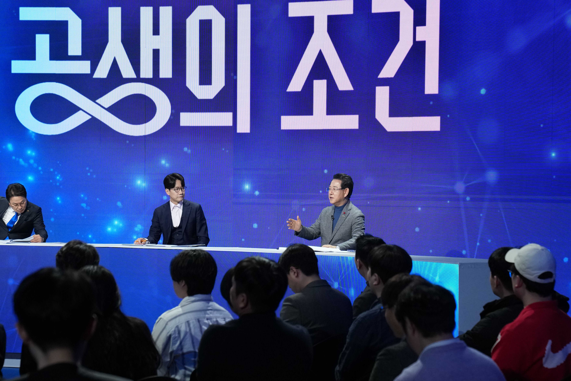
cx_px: 286
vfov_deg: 13.0
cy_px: 190
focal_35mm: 105
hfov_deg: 19.5
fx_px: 1665
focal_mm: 70
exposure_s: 1/160
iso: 2500
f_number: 4.5
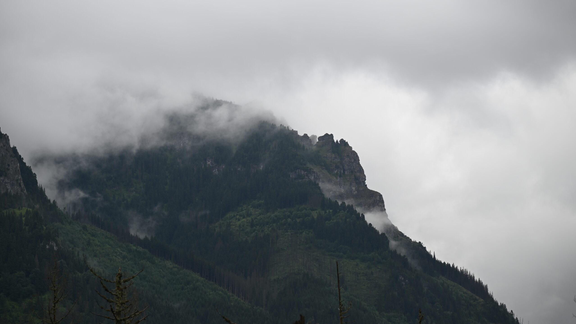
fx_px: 1925
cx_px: 288
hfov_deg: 17.0
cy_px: 151
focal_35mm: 126
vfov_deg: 9.6
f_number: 5
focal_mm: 120
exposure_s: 1/400
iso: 100
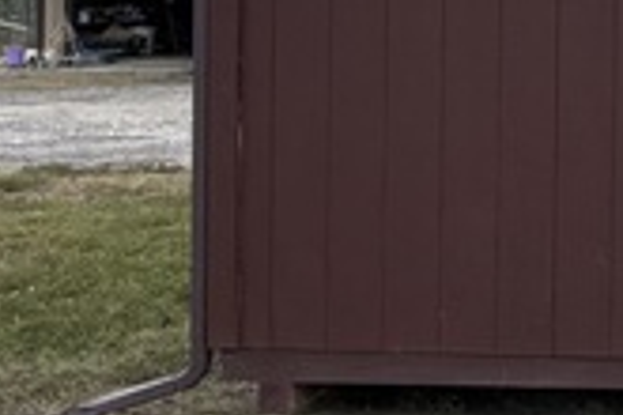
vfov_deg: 11.9
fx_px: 1955
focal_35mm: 113
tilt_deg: -0.4
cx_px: 1125
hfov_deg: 15.5
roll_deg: -0.6
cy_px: -34
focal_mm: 3
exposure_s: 1/1848
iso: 32
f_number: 1.8
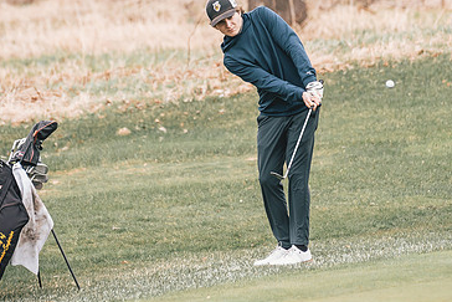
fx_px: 4672
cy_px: 130
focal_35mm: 372
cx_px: 266
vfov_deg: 3.7
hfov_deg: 5.5
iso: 640
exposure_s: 1/3200
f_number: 2.8
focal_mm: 150
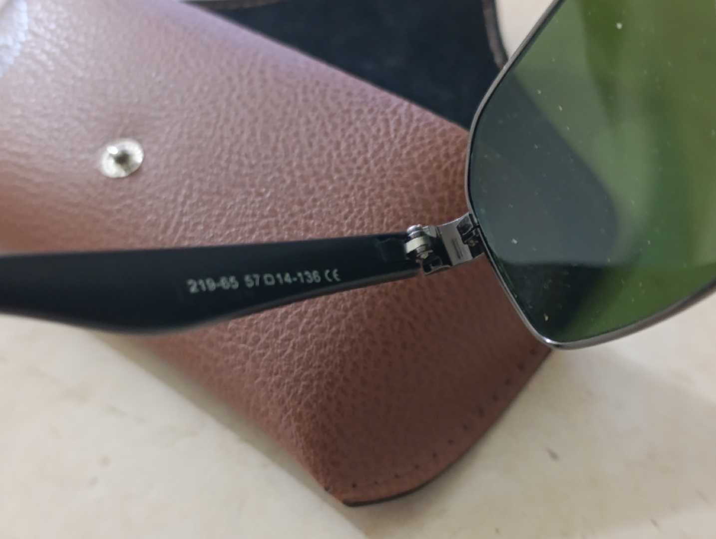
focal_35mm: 23
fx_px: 476
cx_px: 358
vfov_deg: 59.0
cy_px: 270
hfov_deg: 73.8
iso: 3200
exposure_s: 1/25.1
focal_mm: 6.14
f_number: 1.6
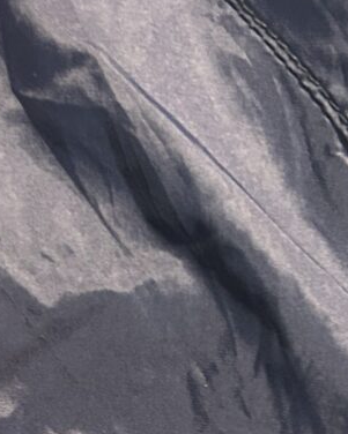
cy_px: 434
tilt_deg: -60.2
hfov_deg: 14.2
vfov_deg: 17.4
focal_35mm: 108
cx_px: 71
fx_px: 1390
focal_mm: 5.7
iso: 400
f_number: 1.5
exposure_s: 1/33
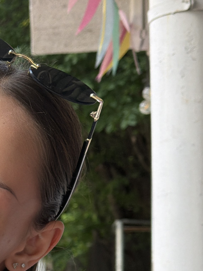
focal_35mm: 127
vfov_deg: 15.4
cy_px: 241
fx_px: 993
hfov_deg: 11.0
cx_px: -154
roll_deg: -0.8
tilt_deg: +2.0
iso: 100
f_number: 1.78
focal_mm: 6.76
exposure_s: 1/574
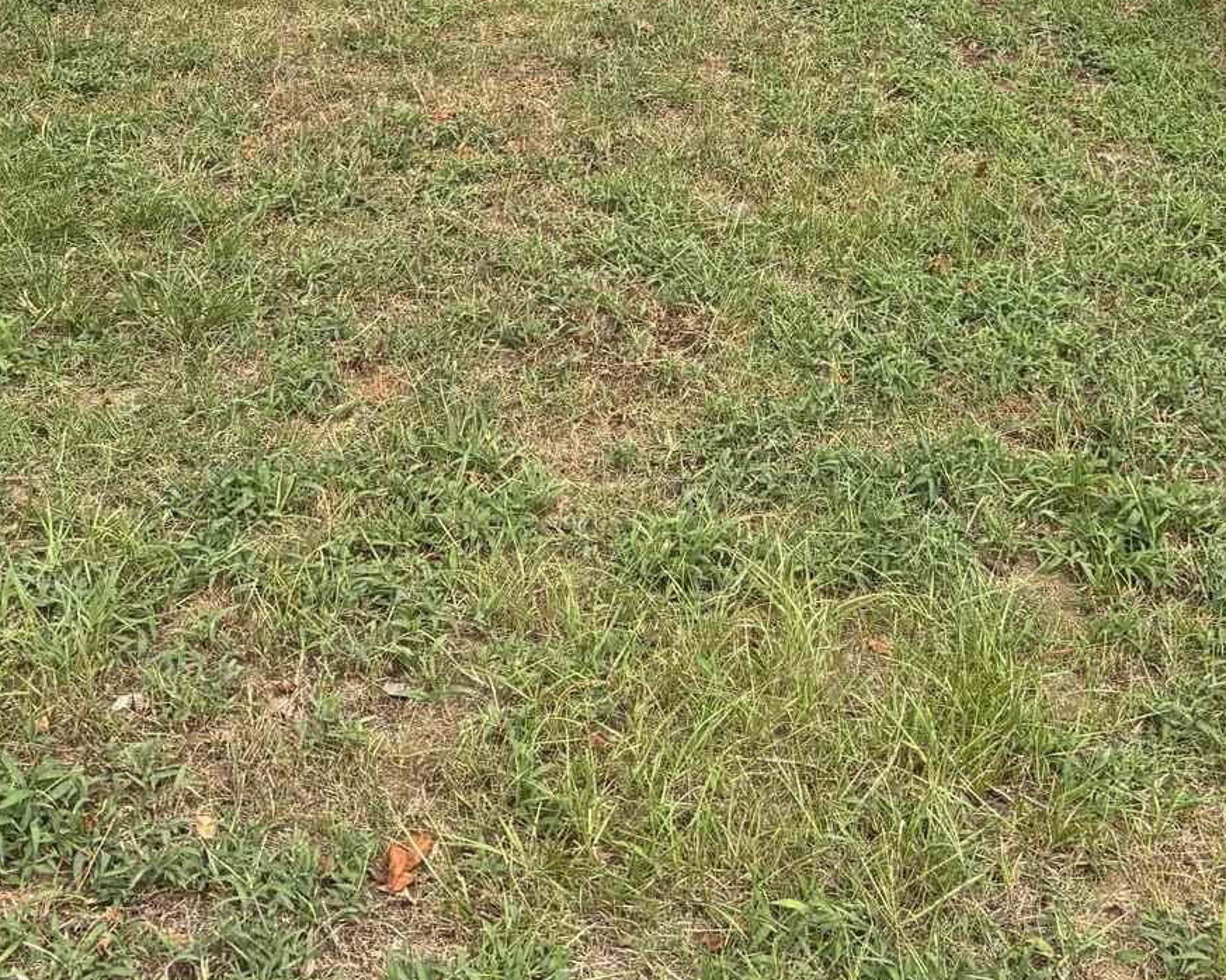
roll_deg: -3.8
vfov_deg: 21.5
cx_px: 726
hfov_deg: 28.3
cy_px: -133
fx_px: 2431
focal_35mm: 67
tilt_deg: -11.7
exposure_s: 1/693
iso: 50
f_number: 1.6
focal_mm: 5.96
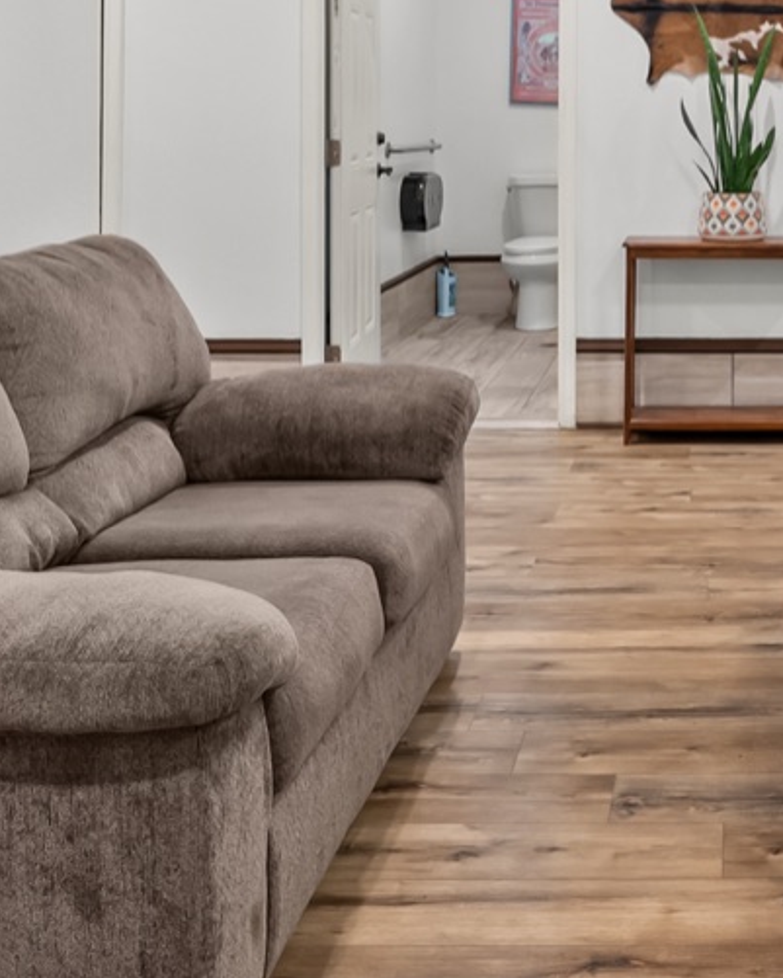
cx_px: 771
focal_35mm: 48
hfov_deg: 29.5
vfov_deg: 36.6
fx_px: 1390
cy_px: 121
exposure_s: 2
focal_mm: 16
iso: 640
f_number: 8
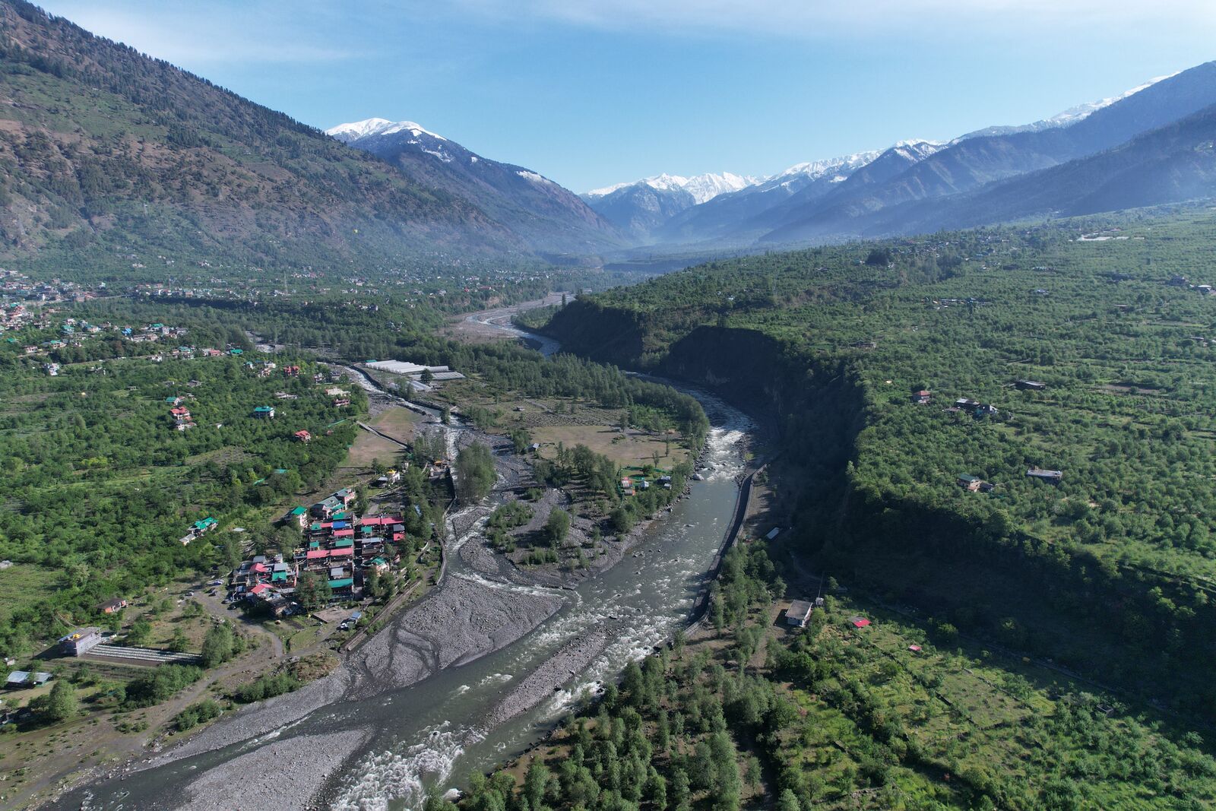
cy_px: 406
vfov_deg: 57.2
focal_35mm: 22
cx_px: 608
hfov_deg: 78.6
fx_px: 743
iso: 130
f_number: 2.8
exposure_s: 1/2500
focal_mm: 8.38
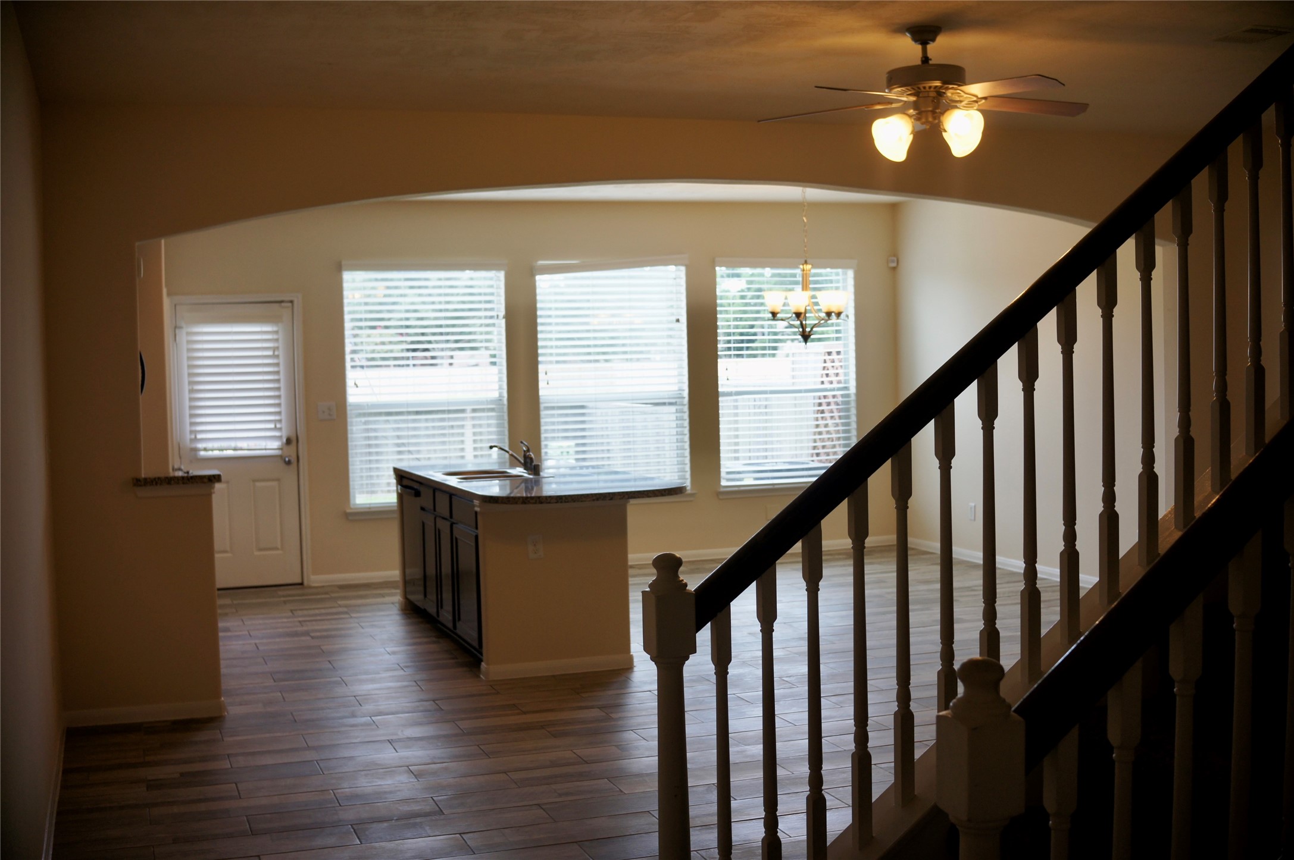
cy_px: 430
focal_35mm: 40
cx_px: 647
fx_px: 1455
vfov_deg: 33.0
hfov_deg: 48.0
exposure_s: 1/80
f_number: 4
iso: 200
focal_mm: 27
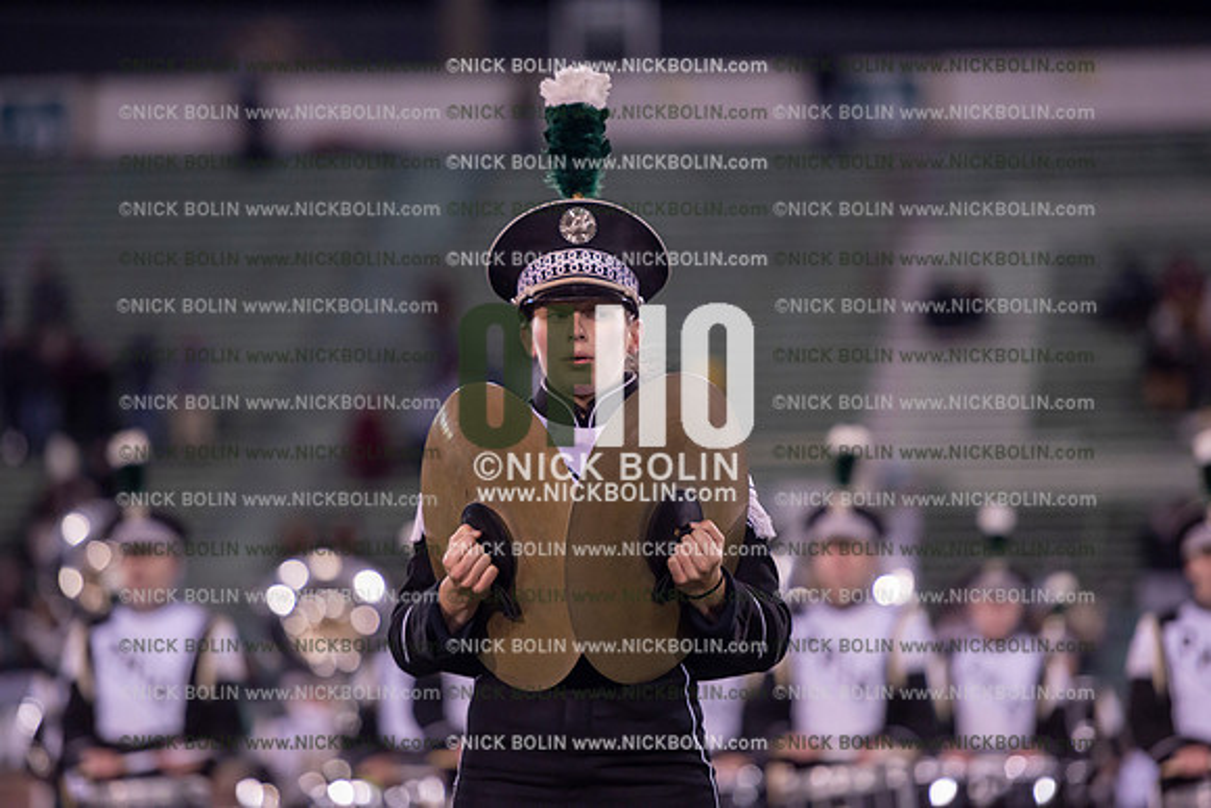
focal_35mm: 185
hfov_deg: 11.1
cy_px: 404
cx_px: 606
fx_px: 6224
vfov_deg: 7.4
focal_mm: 185
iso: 2500
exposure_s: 1/1250
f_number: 2.8
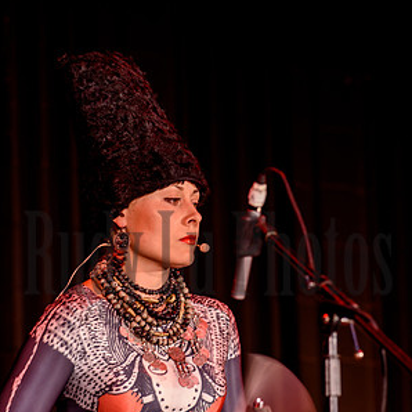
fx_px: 3461
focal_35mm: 257
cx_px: 206
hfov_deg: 6.8
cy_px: 259
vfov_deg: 6.8
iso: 800
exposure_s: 1/30
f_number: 8
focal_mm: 200
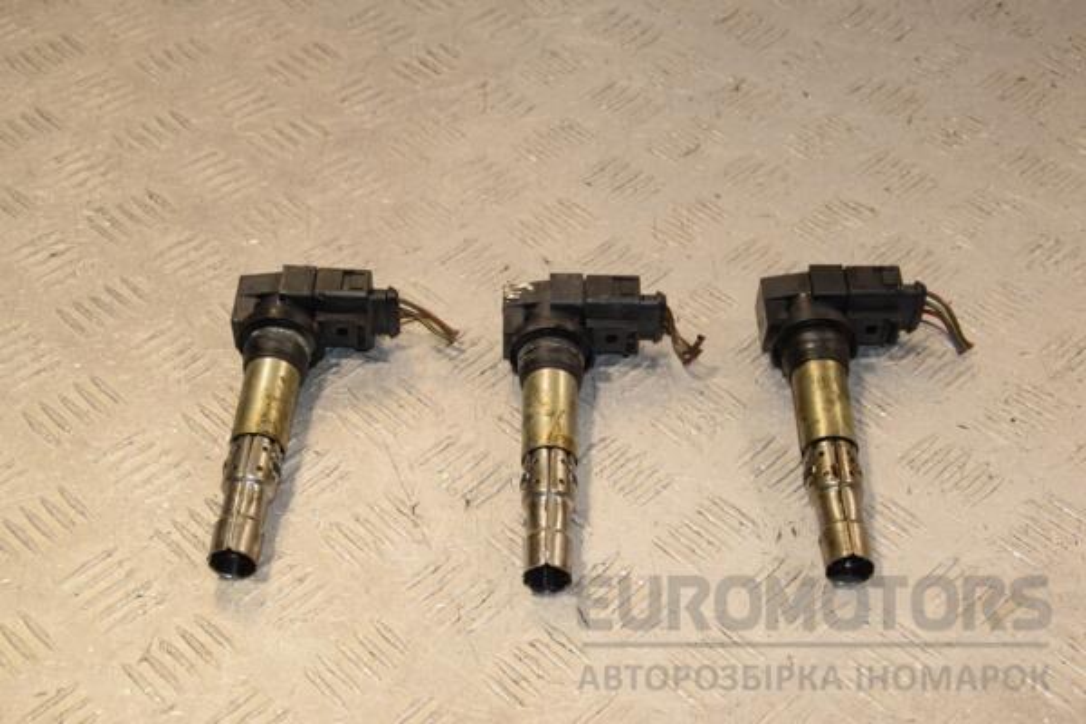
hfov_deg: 31.9
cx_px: 543
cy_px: 362
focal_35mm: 63
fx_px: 1900
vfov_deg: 21.6
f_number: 9
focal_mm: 42
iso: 800
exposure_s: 1/200
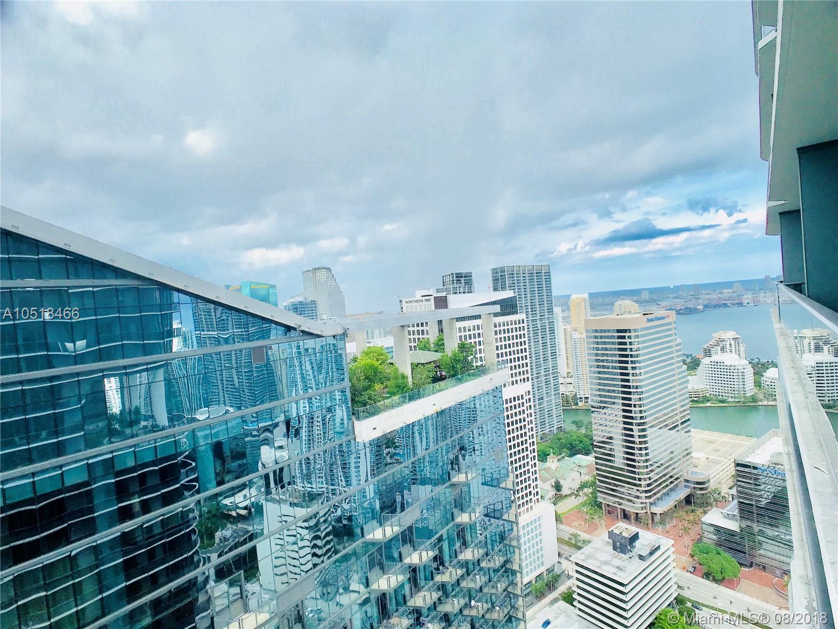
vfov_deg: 49.7
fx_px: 678
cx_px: 419
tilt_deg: -1.6
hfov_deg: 63.4
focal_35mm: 28
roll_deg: +4.5
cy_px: 314
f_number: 1.8
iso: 20
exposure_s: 1/1350
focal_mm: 3.99
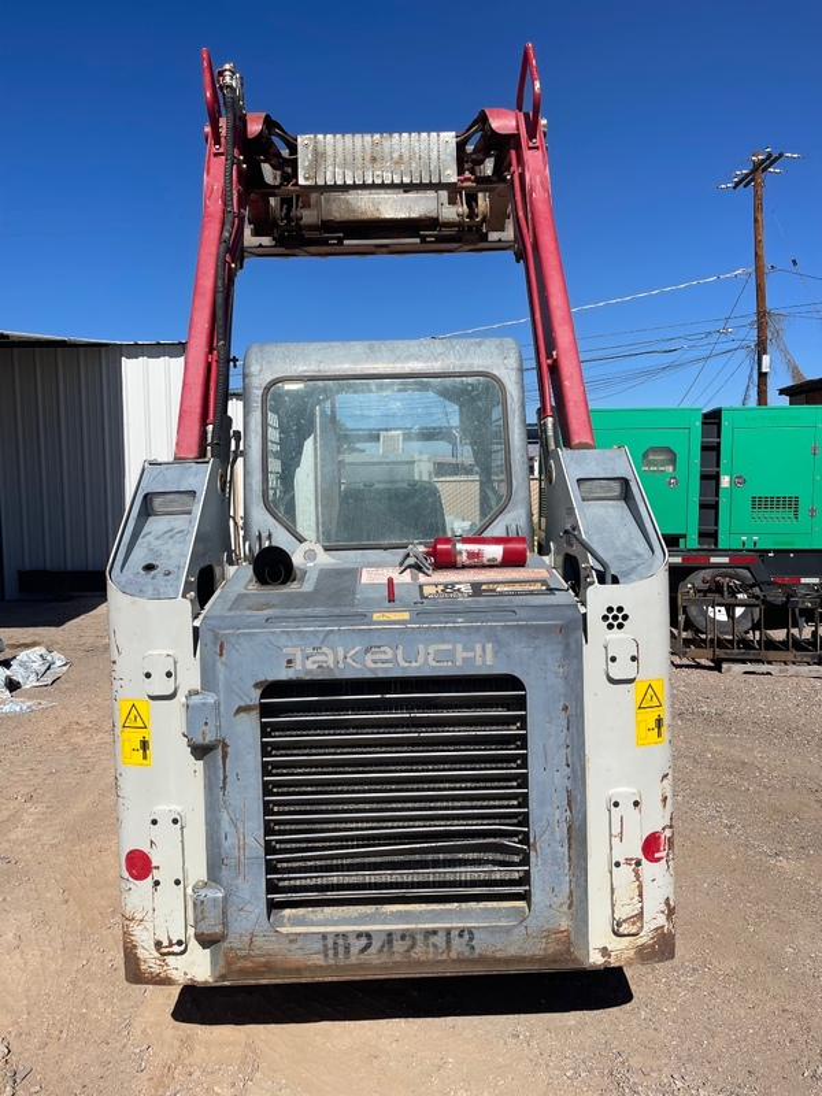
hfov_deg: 53.1
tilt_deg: -3.7
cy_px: 548
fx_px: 823
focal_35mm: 26
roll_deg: +1.5
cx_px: 411
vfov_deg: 67.3
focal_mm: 5.1
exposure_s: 1/6579
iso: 32
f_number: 1.6
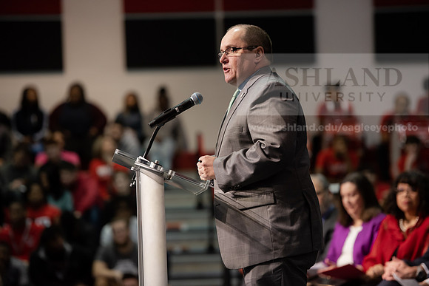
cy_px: 143
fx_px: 2086
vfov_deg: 7.9
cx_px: 214
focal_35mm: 175
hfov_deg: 11.7
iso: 1250
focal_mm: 175
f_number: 3.2
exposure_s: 1/320
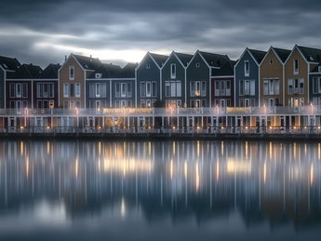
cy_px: 135
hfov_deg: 24.3
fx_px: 742
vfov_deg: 18.4
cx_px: 211
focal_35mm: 80
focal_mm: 48
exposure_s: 20
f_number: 4.5
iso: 200
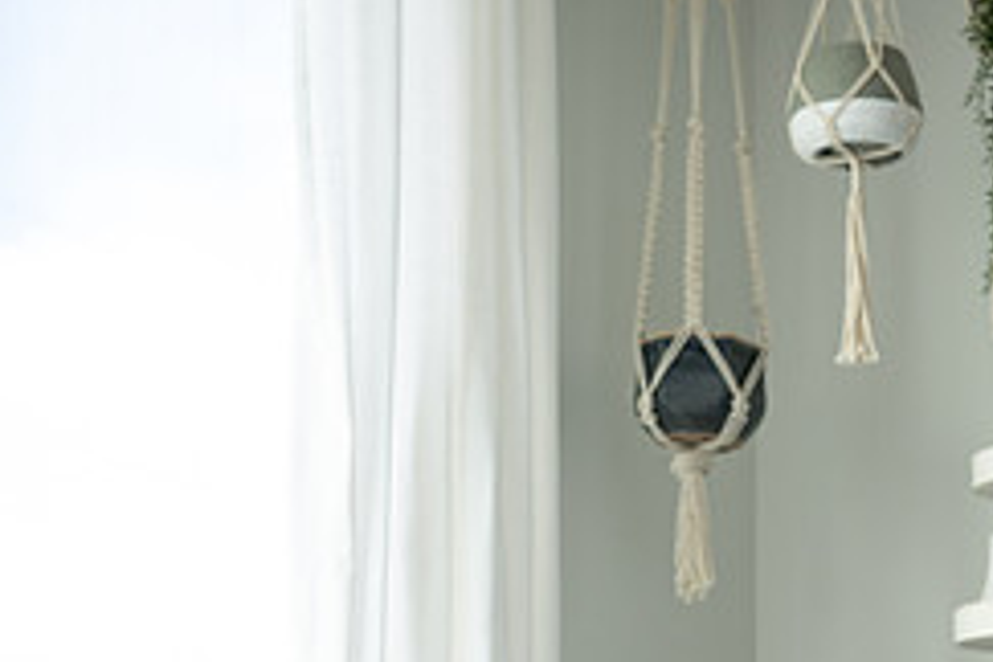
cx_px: 907
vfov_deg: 15.6
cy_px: 684
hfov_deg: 23.0
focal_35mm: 86
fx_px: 2372
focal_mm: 36
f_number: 2.8
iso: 125
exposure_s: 1/320
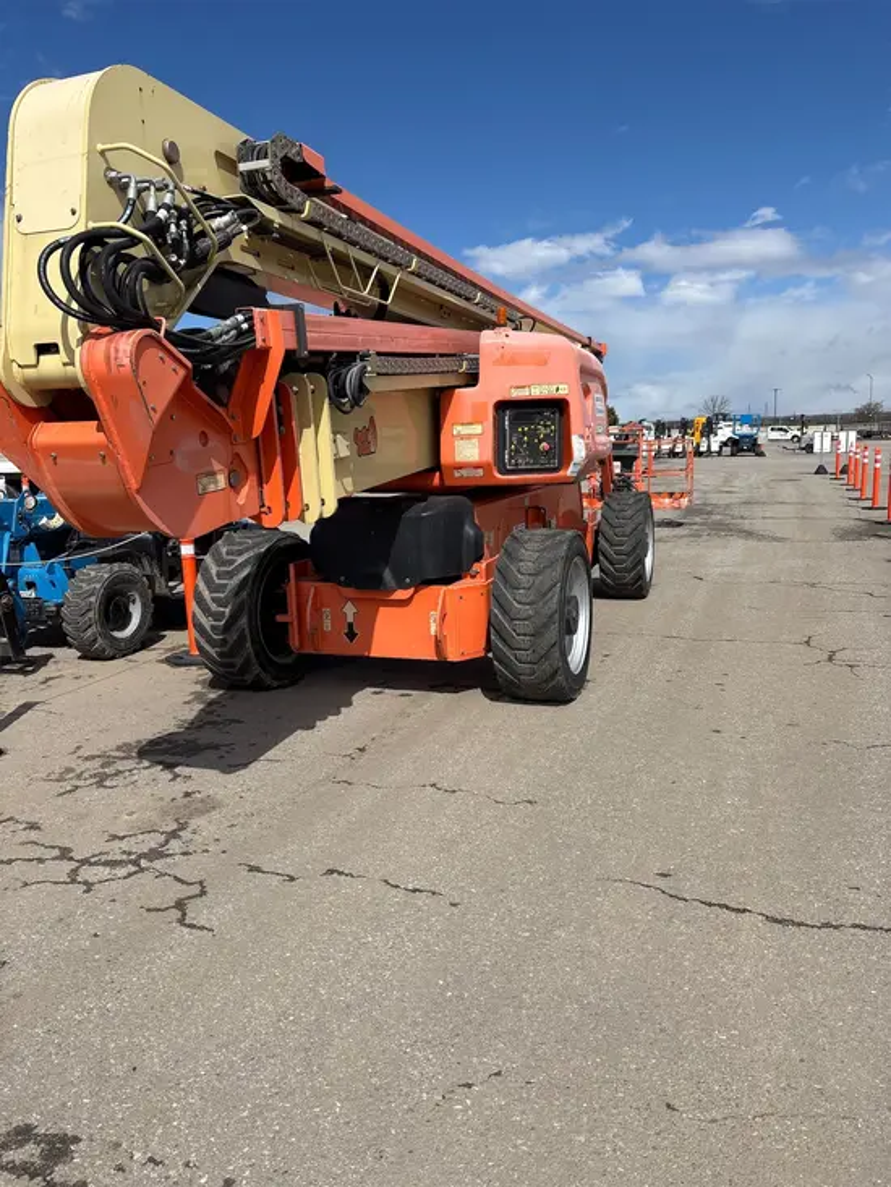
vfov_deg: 67.3
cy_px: 594
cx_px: 446
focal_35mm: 26
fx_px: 892
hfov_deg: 53.1
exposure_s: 1/5348
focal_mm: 5.96
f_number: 1.6
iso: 50
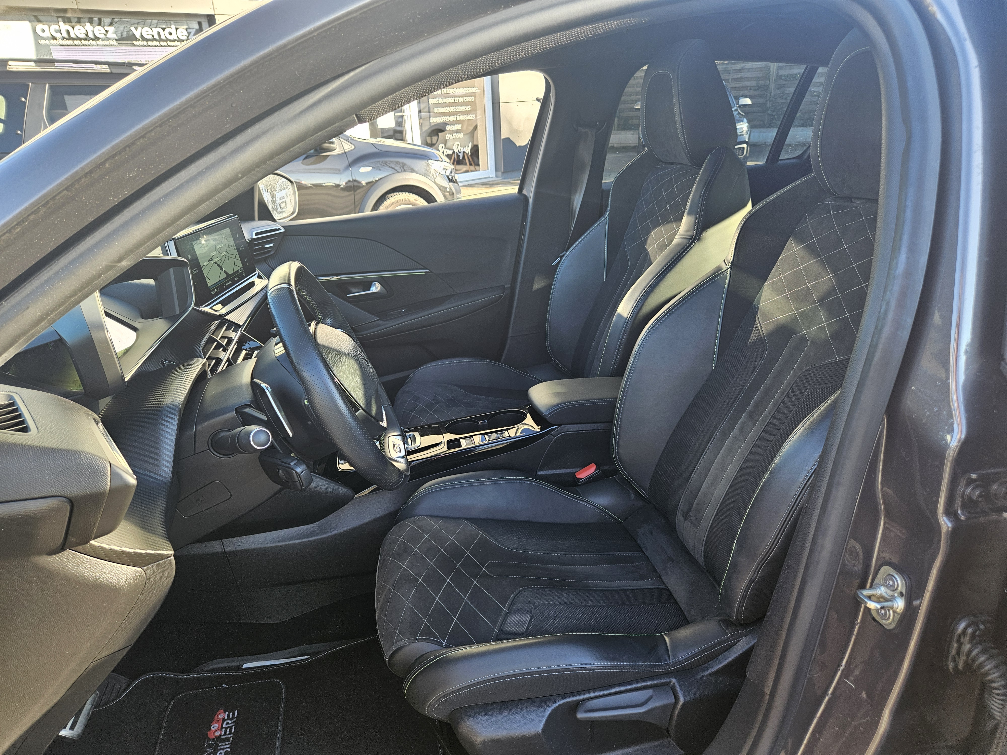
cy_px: 378
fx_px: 669
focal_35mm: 23
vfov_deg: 58.9
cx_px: 504
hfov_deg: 73.9
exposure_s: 1/180
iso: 80
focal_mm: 5.4
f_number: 1.8
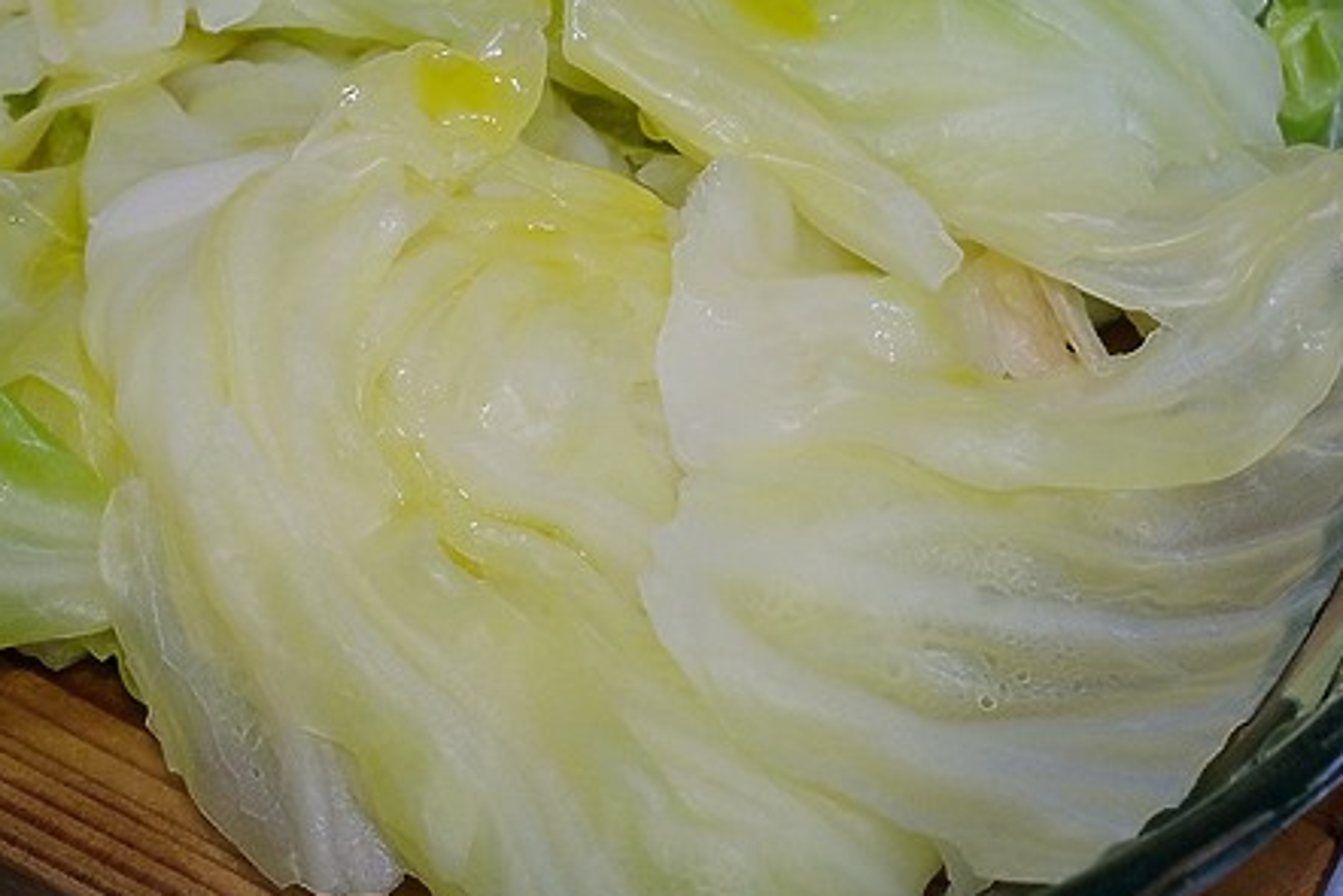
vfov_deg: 12.0
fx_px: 4254
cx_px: 404
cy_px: 260
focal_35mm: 114
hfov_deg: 17.9
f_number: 8
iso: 1000
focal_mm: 46.6
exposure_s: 1/40
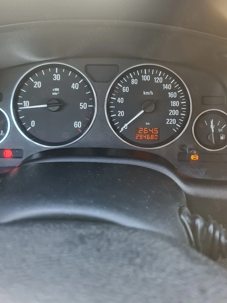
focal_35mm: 31
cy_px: 120
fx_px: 271
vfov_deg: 57.8
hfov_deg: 45.4
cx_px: 115
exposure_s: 1/100
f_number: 1.8
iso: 320
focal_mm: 7
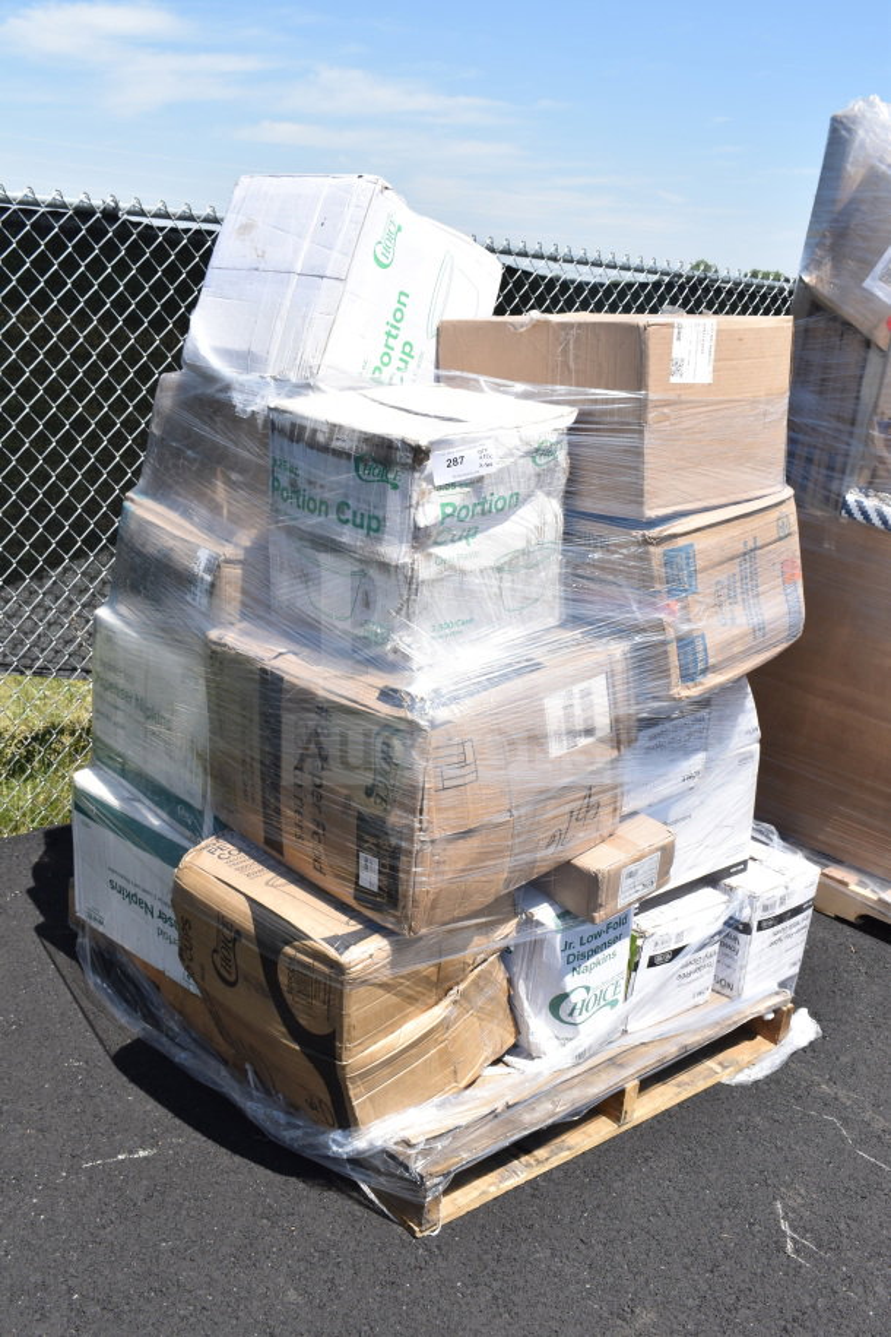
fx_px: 1225
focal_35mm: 33
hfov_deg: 40.0
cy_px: 668
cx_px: 446
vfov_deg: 57.2
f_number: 9
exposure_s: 1/320
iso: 200
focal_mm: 22
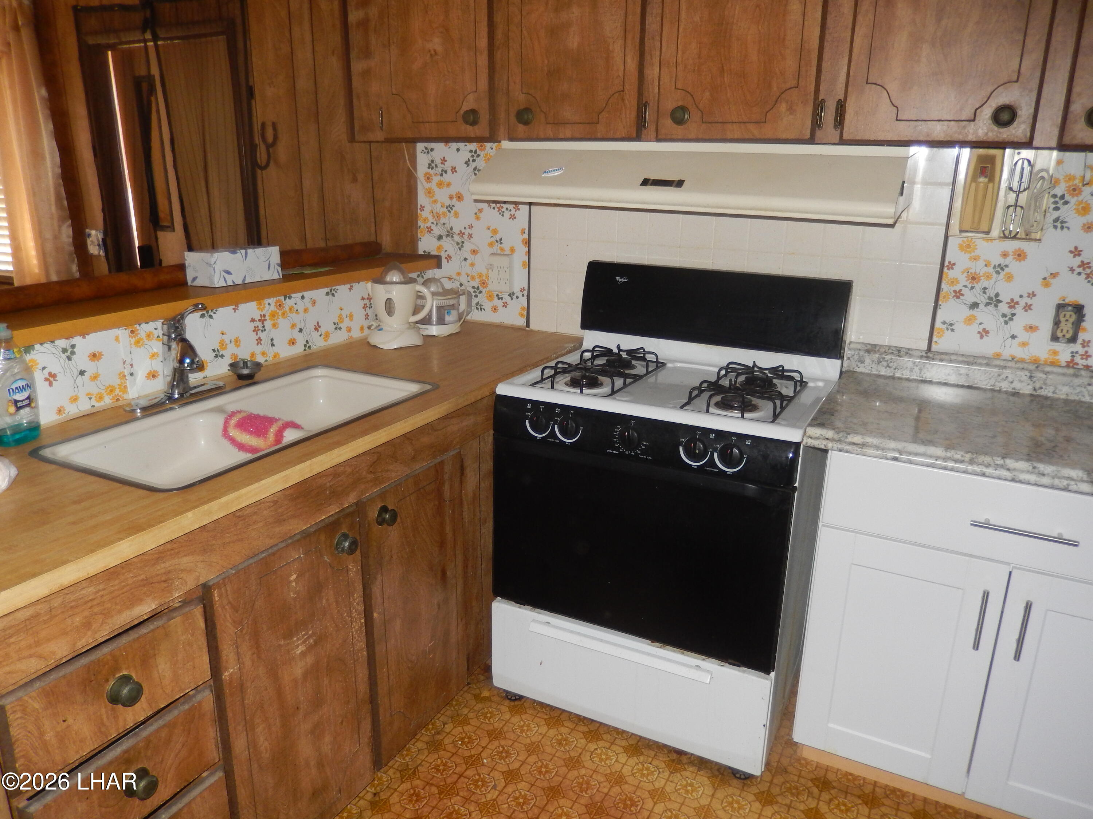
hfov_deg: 69.4
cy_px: 410
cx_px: 546
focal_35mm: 25
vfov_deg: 54.9
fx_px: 789
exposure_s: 1/30
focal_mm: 4.5
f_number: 3.4
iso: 200
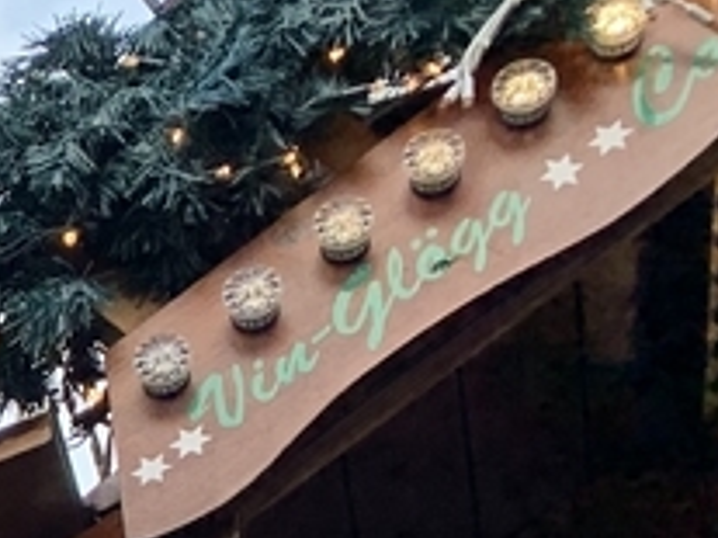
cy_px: 1225
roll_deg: -3.3
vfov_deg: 9.0
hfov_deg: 10.3
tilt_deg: +22.2
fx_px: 3130
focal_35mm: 151
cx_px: -1276
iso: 25
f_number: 1.8
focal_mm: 4.25
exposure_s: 1/149
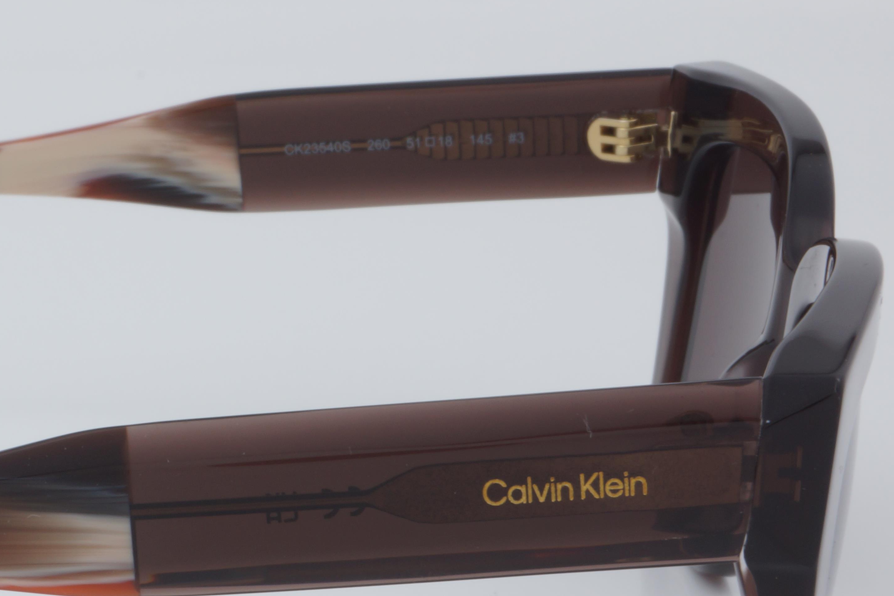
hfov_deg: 14.3
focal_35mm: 141
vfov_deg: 9.7
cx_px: -21
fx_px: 3502
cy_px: 445
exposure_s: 1/4
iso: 100
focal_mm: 45
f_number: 32
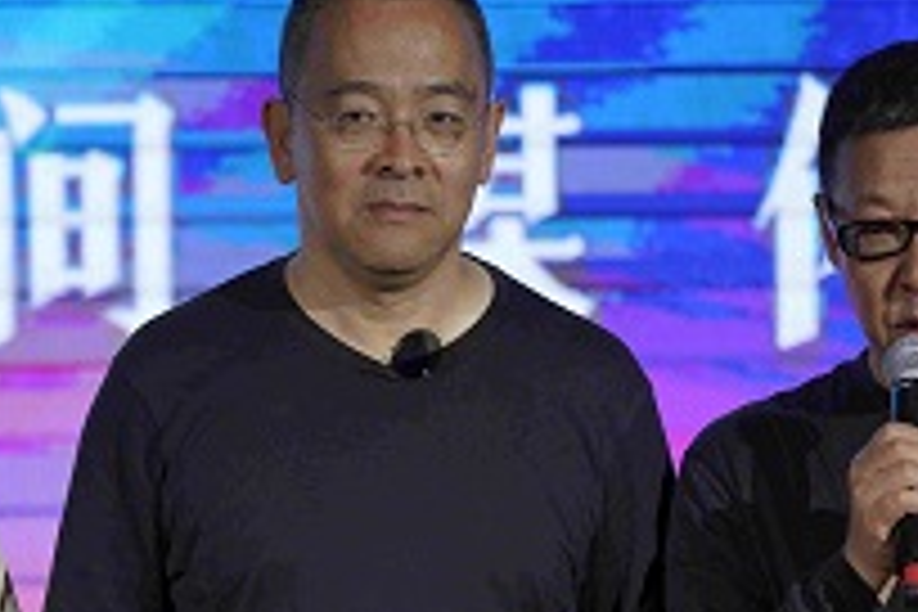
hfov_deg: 4.5
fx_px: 11806
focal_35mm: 463
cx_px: 351
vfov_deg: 3.0
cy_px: 684
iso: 320
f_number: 1.8
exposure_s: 1/500
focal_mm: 135
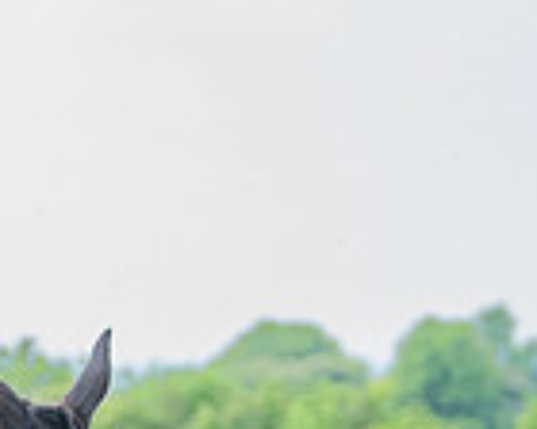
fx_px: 7613
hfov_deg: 4.0
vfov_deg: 3.2
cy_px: 821
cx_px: -294
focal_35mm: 479
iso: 400
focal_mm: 70
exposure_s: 1/1600
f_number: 2.8
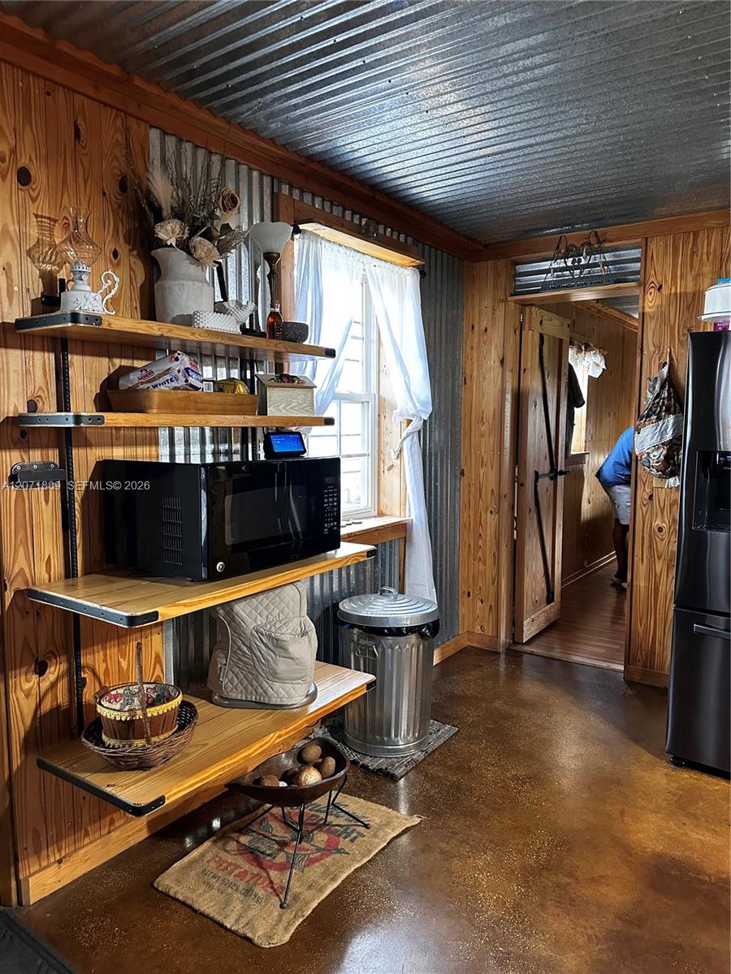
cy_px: 487
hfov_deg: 56.8
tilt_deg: -5.5
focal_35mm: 24
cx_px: 366
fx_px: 676
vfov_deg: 71.6
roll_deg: -1.2
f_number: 1.78
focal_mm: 6.86
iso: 640
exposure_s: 1/60
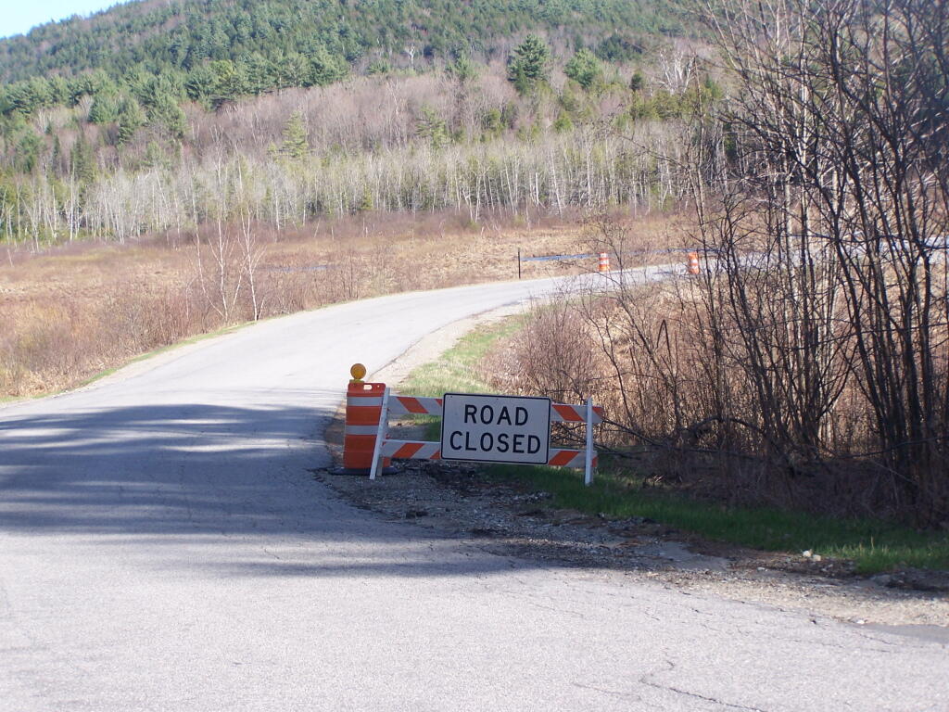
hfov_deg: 20.9
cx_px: 474
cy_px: 356
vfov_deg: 15.7
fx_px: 2577
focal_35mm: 94
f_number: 3.2
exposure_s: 1/500
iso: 80
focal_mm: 15.6
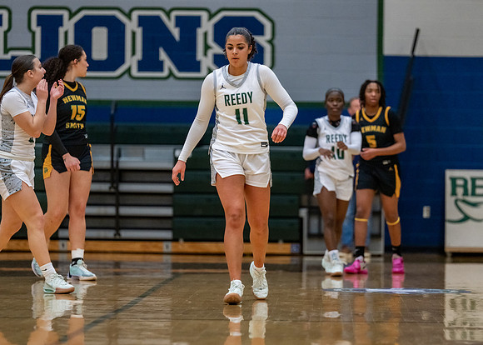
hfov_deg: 8.8
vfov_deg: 6.3
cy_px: 178
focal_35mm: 228
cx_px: 262
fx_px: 3122
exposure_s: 1/1000
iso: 2500
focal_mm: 194
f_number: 2.8
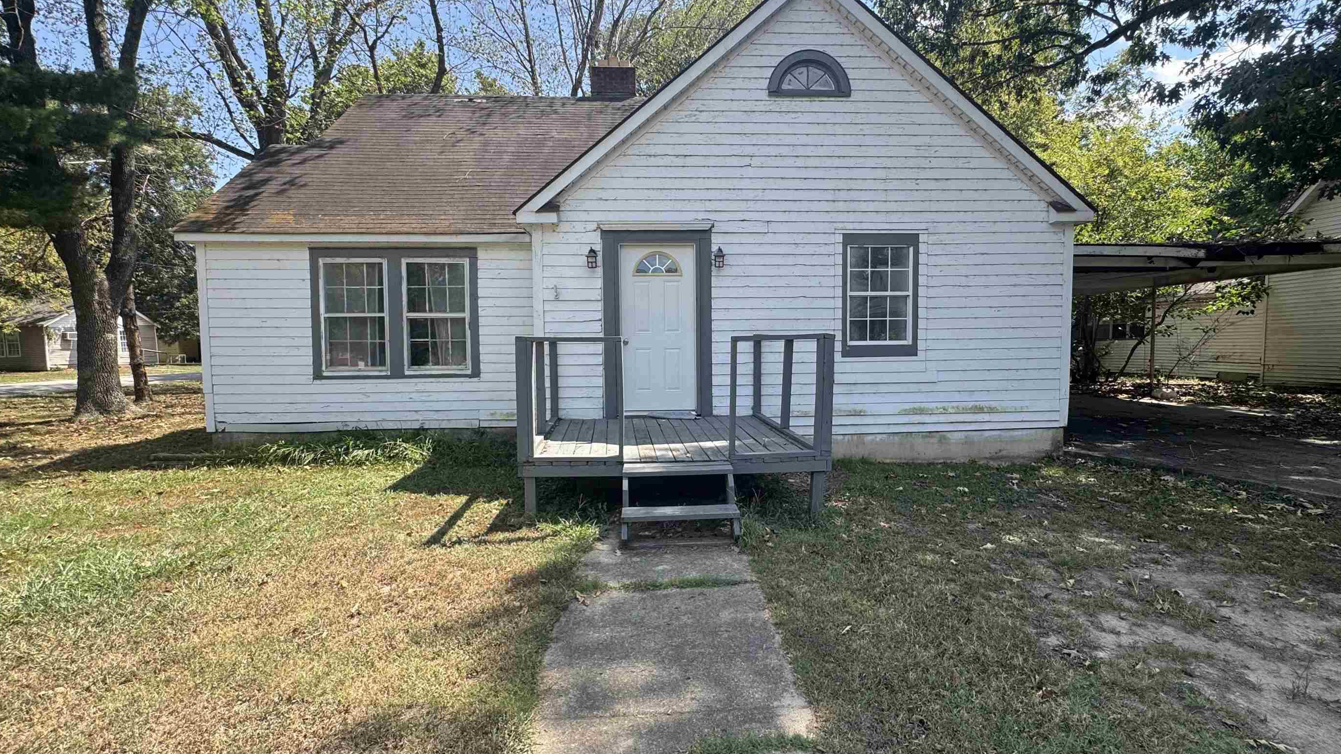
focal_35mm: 17
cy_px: 379
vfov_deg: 63.9
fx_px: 604
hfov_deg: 95.9
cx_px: 687
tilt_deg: -2.0
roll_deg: +0.0
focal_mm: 2.22
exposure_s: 1/578
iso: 40
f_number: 2.2
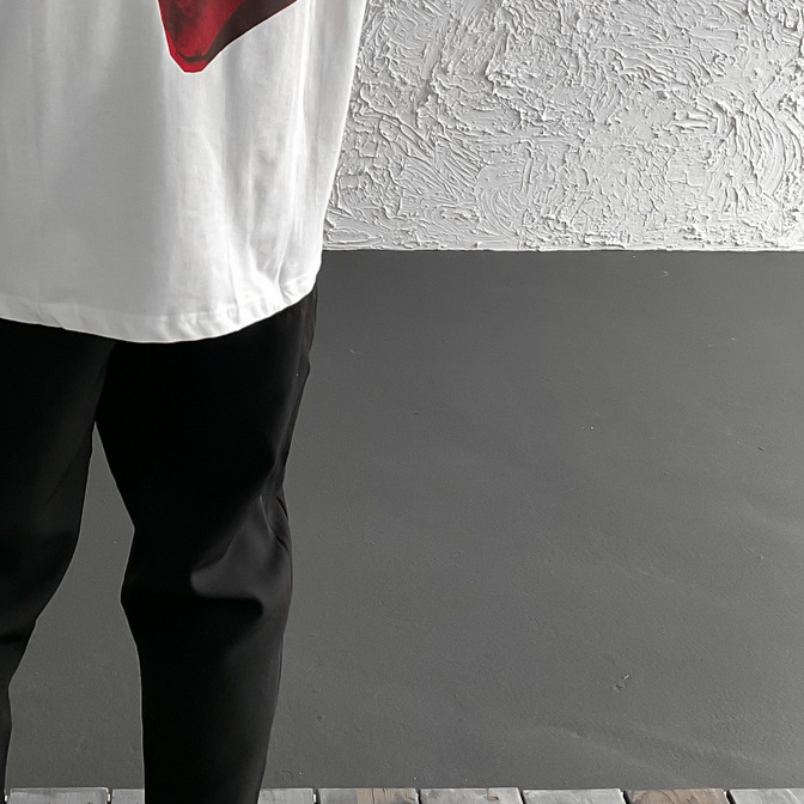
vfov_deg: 27.8
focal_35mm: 61
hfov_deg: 27.6
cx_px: 171
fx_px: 1603
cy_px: 212
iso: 64
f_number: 1.8
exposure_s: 1/80
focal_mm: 3
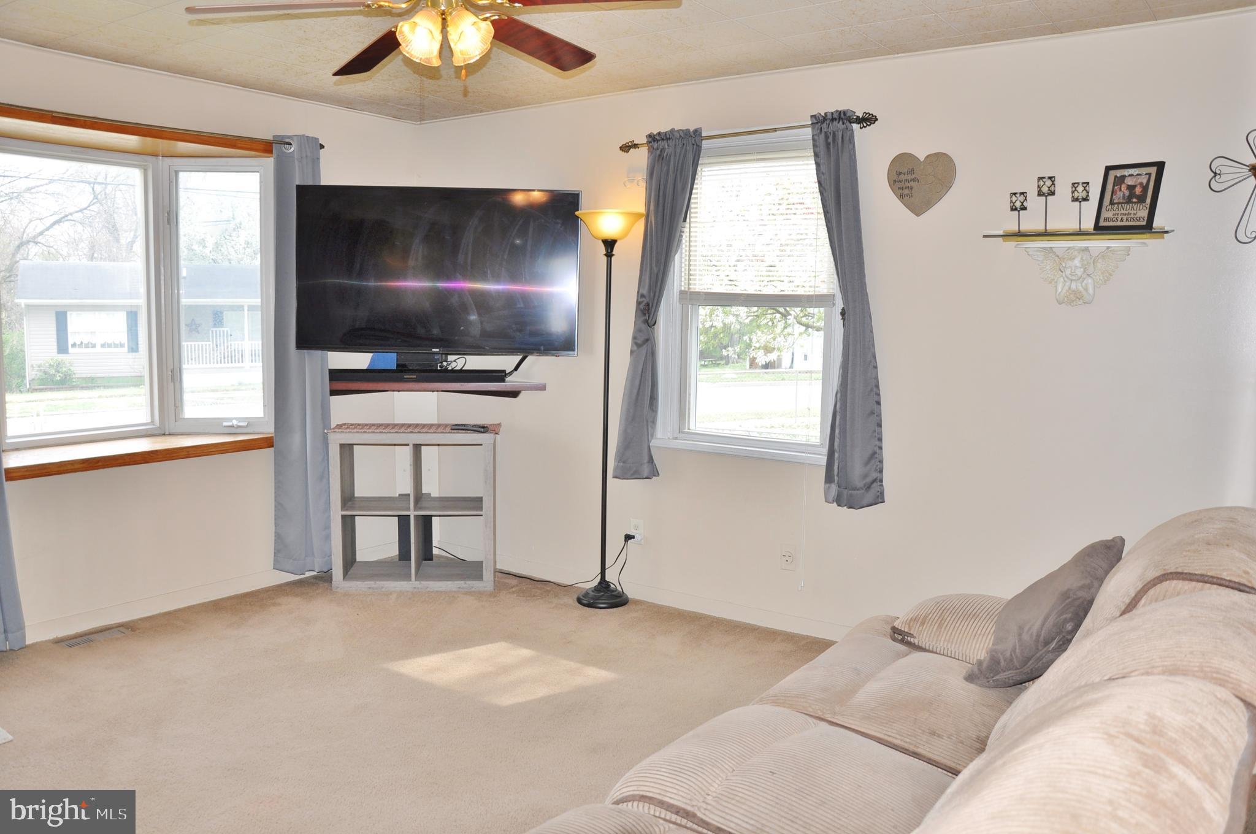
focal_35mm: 27
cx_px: 628
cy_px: 417
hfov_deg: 67.4
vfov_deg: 47.8
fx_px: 941
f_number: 5.6
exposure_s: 1/60
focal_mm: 18
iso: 200
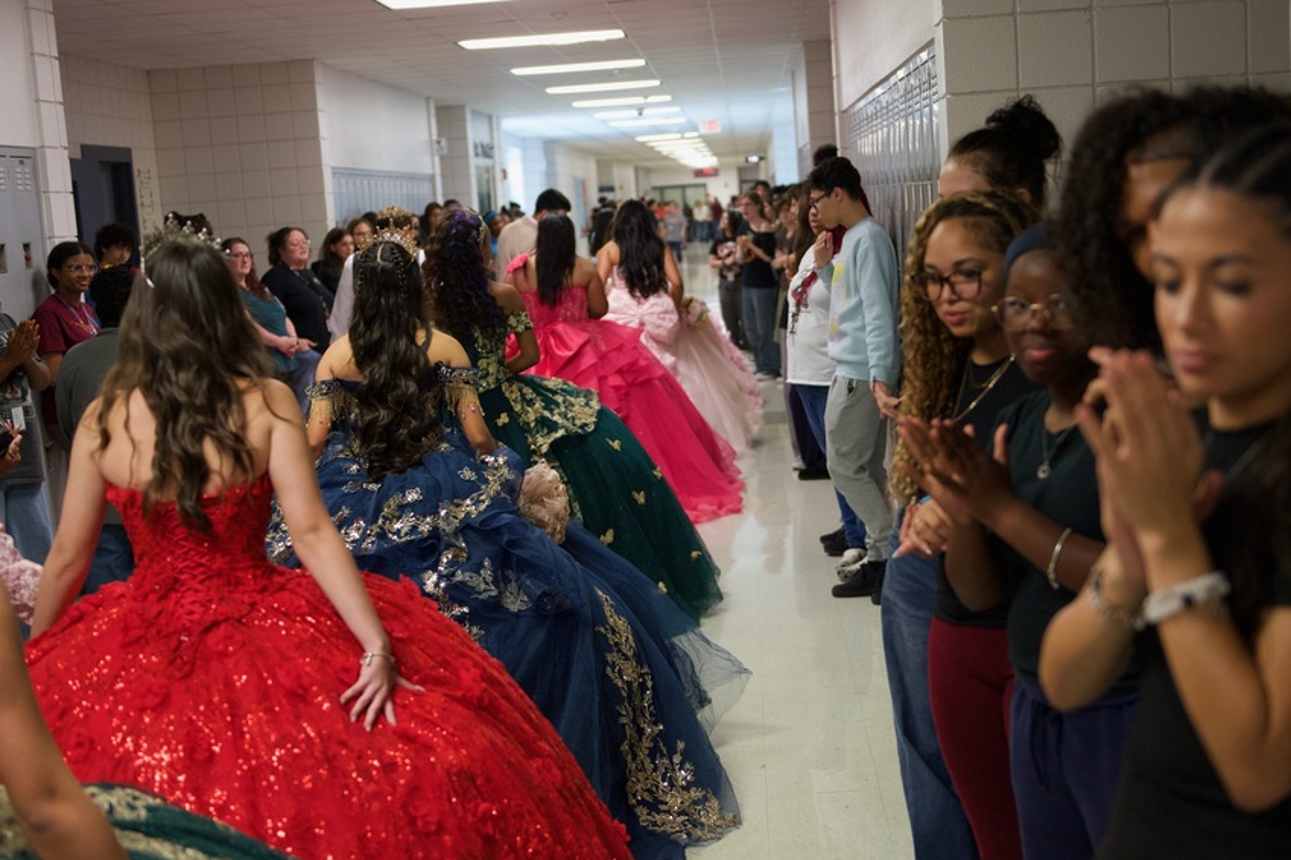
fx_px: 1900
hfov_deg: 37.5
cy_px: 473
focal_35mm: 53
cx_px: 677
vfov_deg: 25.5
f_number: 2.8
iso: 2000
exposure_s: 1/200
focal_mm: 44
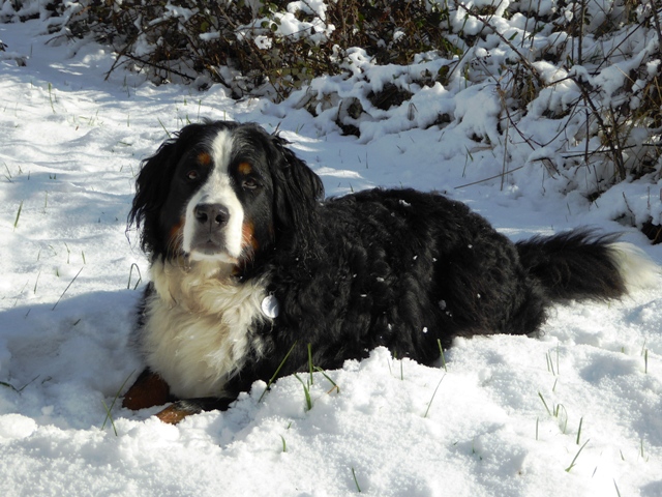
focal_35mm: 65
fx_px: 1243
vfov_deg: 22.6
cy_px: 248
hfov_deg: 29.8
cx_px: 331
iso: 100
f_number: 4.3
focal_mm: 10.9
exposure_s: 1/800
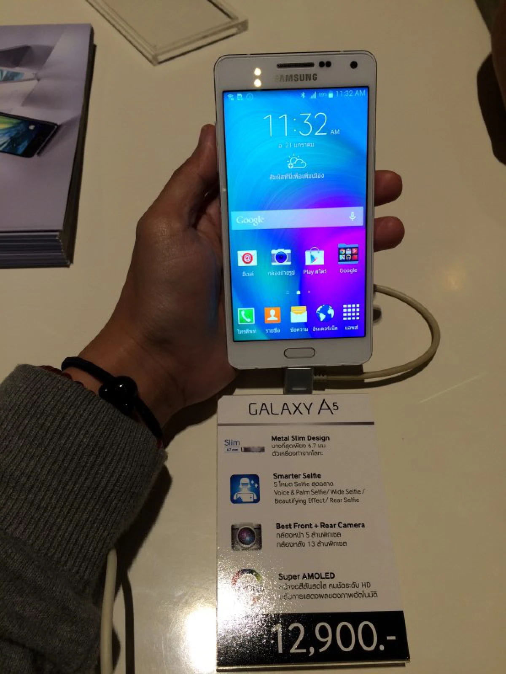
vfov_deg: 61.7
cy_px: 337
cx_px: 253
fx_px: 565
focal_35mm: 29
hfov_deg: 48.2
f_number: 2.2
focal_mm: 4.15
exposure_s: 1/50
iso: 40
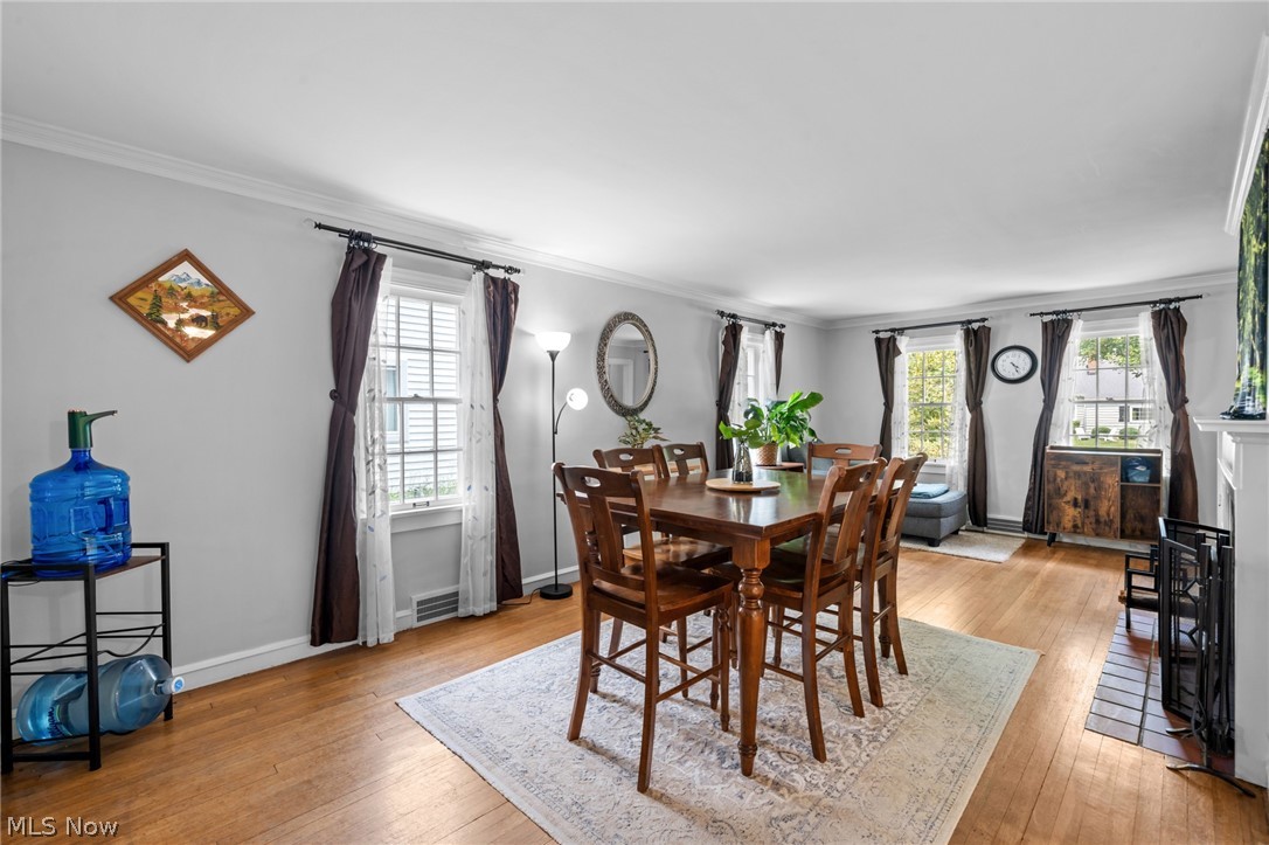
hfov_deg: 100.4
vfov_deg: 77.3
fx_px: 528
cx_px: 634
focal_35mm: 15
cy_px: 422
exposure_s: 1/3
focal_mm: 15
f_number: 9
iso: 250
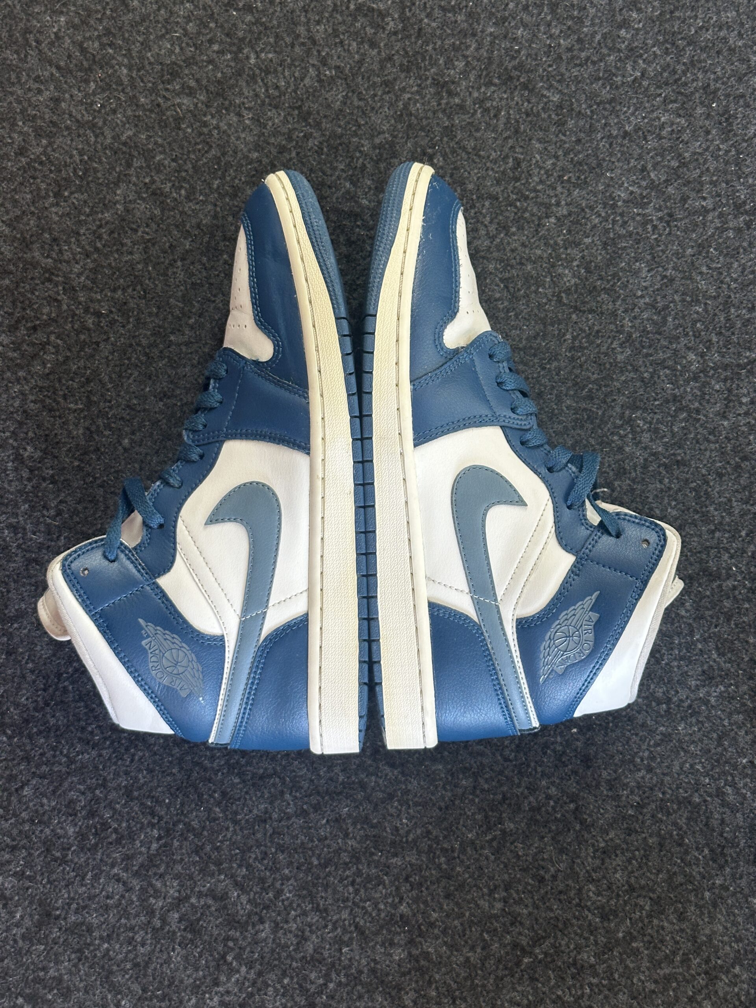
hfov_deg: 30.3
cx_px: 378
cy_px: 504
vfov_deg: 39.7
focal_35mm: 48
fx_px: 1398
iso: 100
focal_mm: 6.86
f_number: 1.78
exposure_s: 1/50
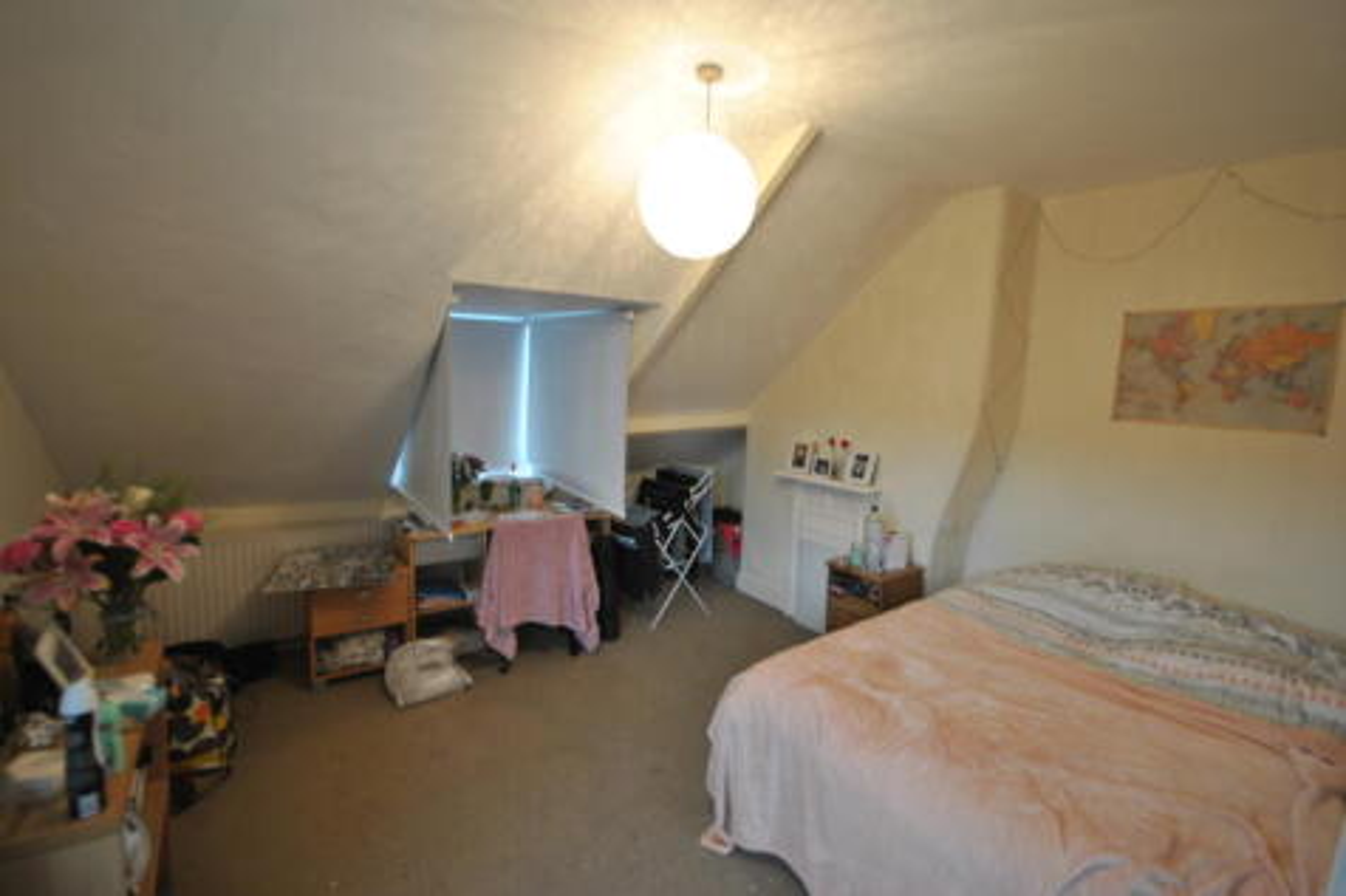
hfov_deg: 100.4
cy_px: 448
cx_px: 673
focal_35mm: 15
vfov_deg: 77.3
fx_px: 561
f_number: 4
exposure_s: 1/4
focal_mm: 10
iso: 100
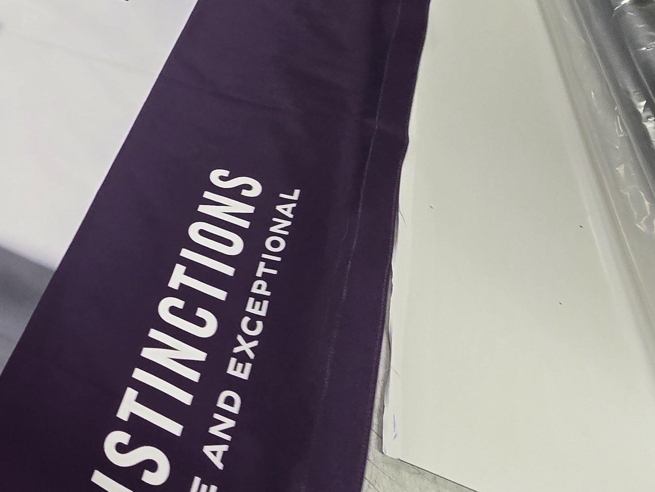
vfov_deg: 41.3
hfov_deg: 44.0
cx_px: -62
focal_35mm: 32
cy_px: 67
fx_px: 606
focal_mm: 2.2
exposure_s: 1/60
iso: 160
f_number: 2.2
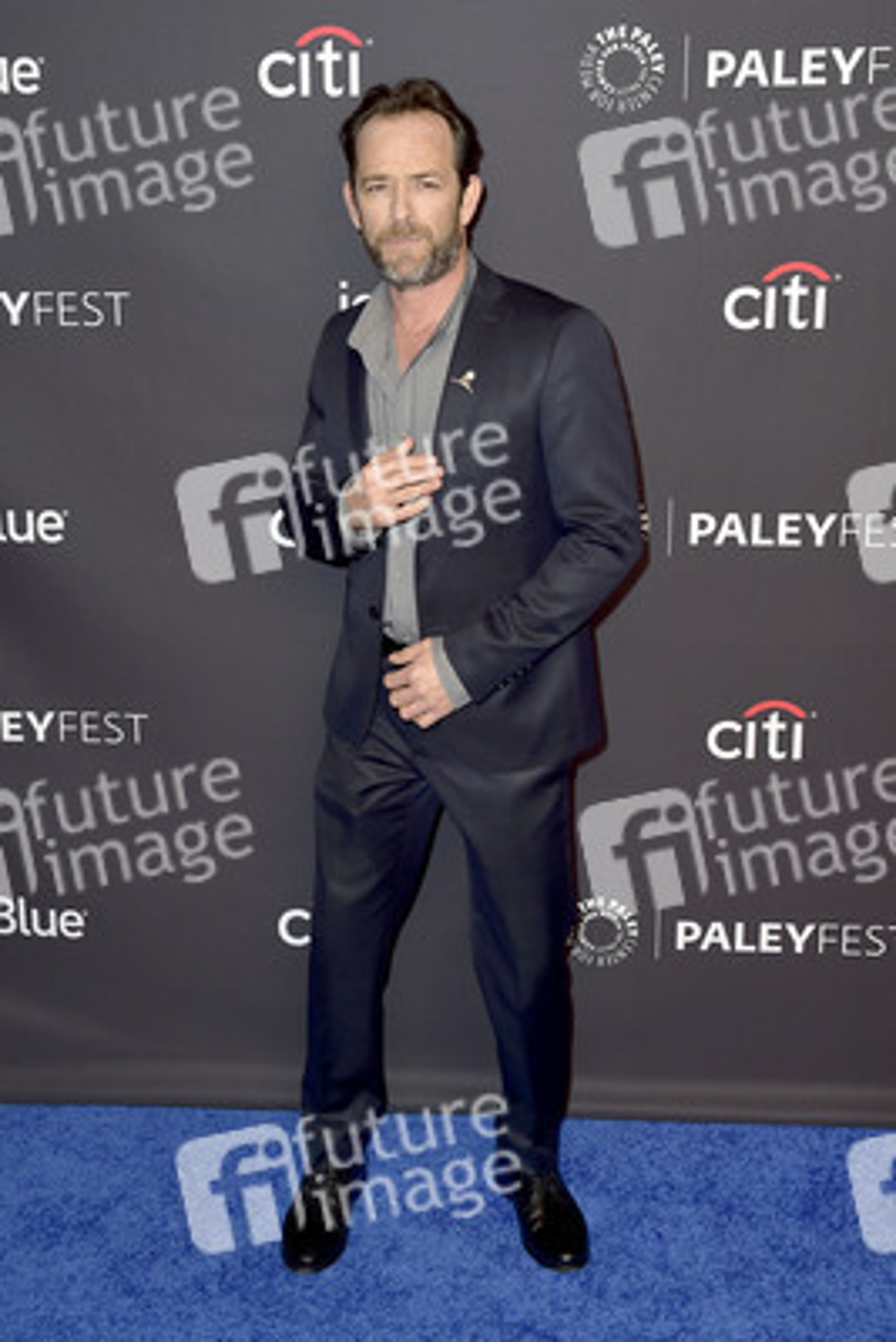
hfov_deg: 31.9
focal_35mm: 42
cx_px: 448
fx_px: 1567
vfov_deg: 46.4
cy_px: 671
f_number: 6.3
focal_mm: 42
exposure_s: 1/250
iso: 250
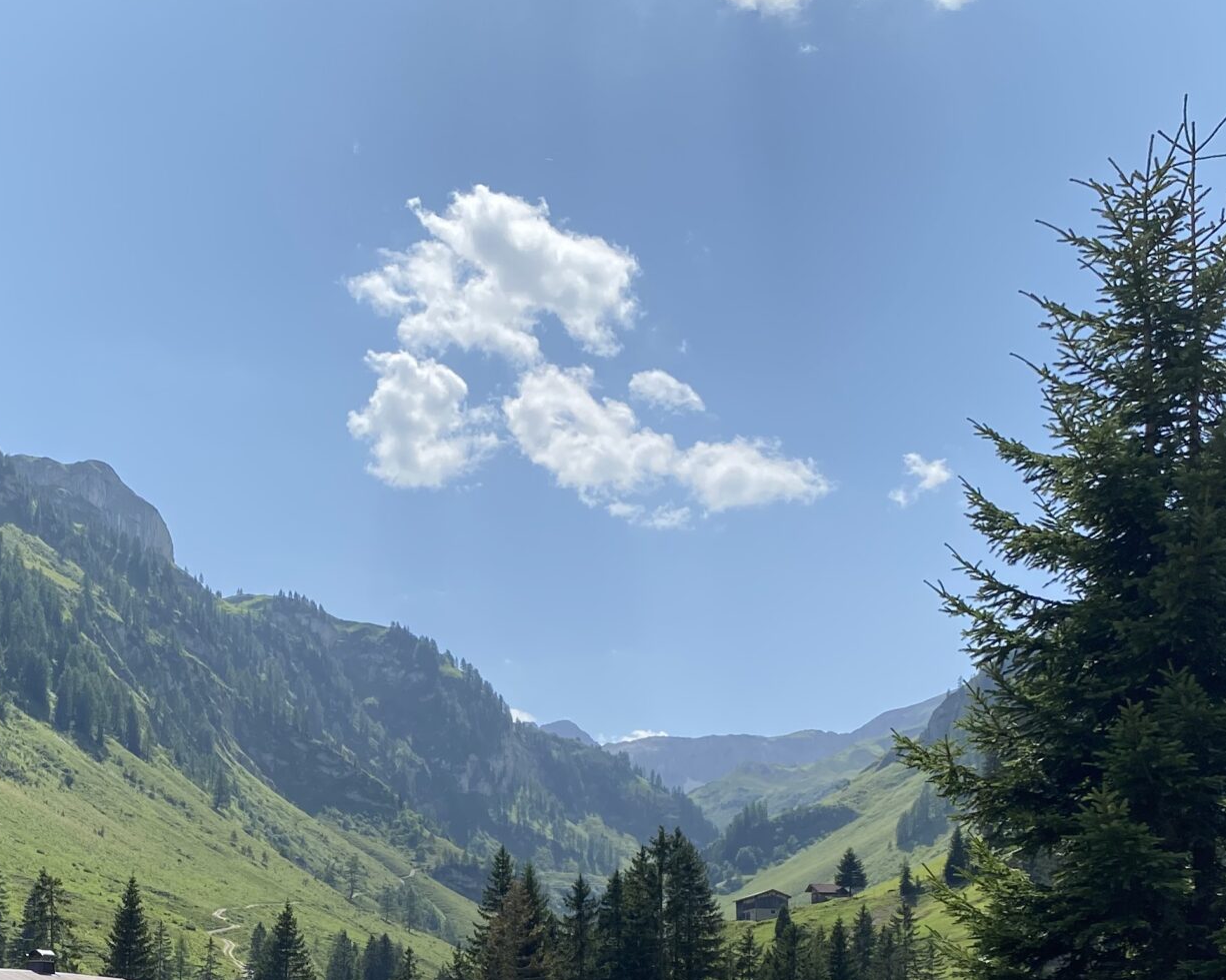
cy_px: 905
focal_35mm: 53
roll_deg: -0.5
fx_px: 1923
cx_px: 305
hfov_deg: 34.6
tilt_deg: +5.1
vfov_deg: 27.5
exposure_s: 1/3731
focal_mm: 4.25
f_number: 1.8
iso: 32
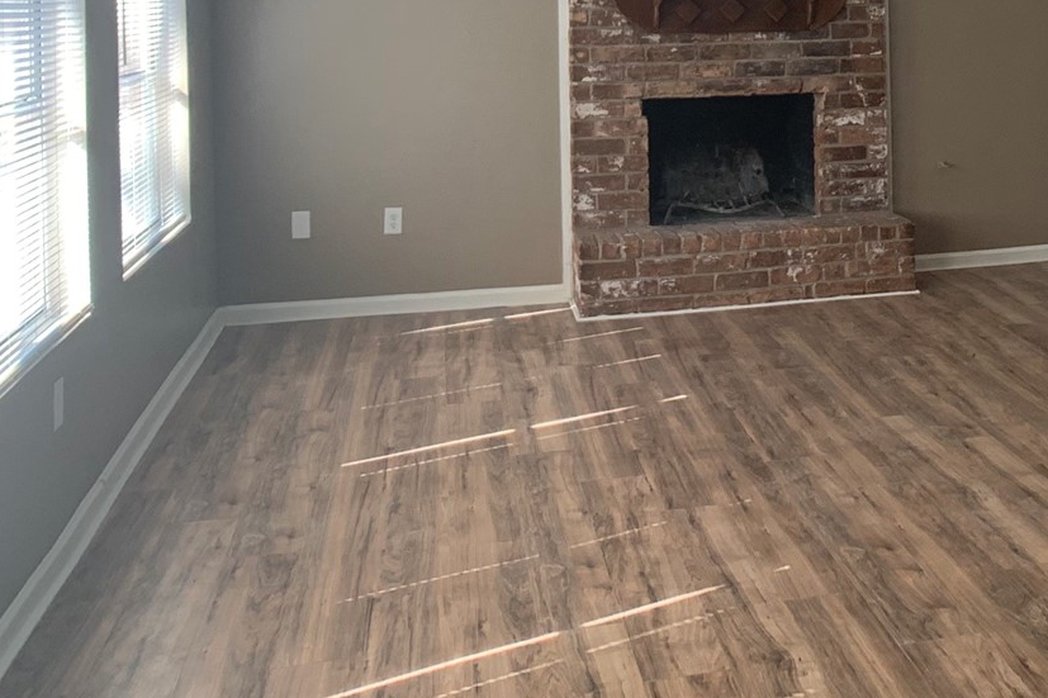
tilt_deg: +0.0
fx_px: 1950
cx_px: 866
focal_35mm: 67
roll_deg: +1.0
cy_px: -13
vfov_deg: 19.7
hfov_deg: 29.3
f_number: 1.8
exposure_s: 1/121
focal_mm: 4.25
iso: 64
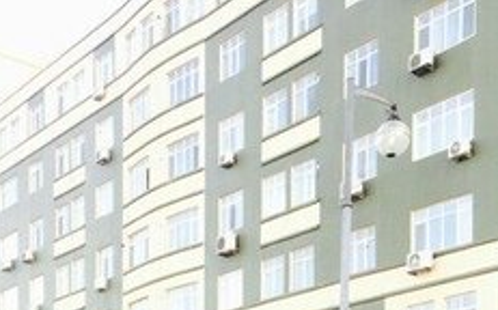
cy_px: 532
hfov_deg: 30.8
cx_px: 157
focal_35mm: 66
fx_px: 895
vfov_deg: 16.8
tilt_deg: -1.7
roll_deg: -0.3
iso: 32
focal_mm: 4.15
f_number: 2.2
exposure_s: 1/100
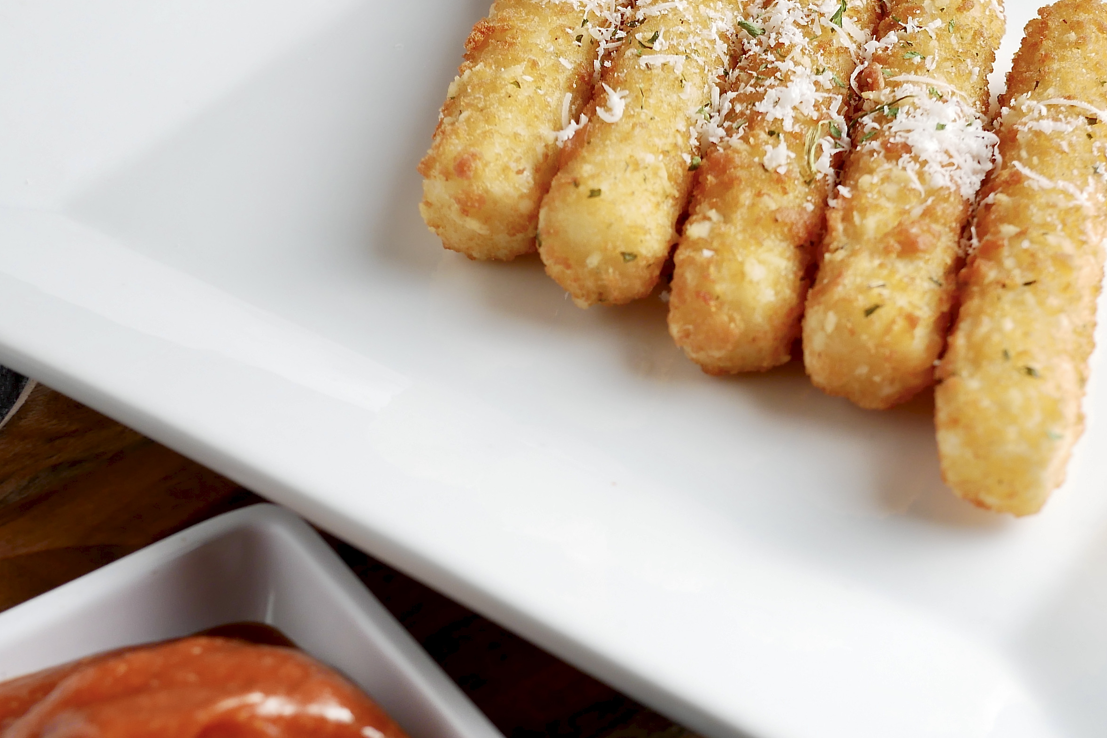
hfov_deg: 25.0
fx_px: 2491
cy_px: 433
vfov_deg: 16.8
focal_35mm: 81
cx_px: 669
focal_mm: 20
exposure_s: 1/60
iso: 200
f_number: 4
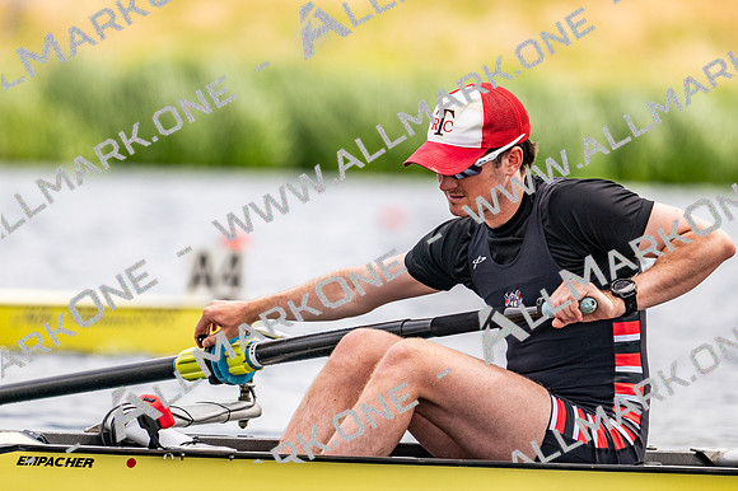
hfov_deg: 3.4
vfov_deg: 2.3
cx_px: 369
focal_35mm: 600
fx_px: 12293
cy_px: 246
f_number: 4.5
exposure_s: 1/2500
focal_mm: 400
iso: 360
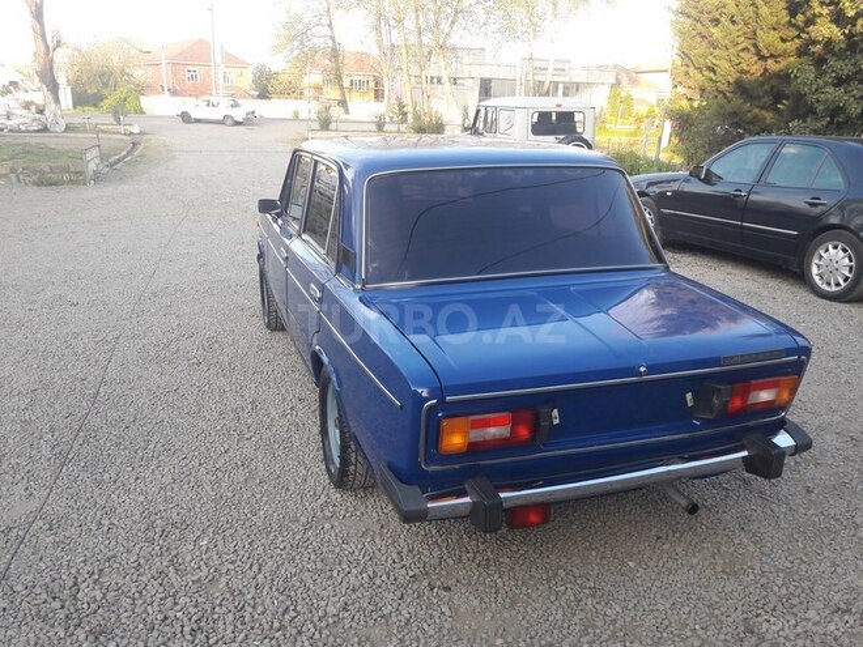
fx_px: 698
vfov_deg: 49.7
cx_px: 432
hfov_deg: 63.4
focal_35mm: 28
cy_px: 324
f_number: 1.9
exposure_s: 1/100
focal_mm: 3.7
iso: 40
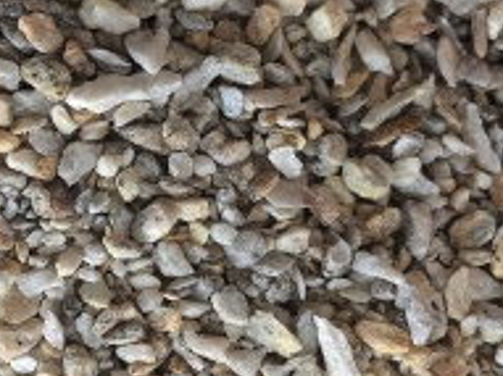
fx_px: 1641
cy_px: 174
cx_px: 140
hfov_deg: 17.3
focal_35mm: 113
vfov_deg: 13.1
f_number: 2
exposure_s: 1/100
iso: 160
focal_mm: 5.75
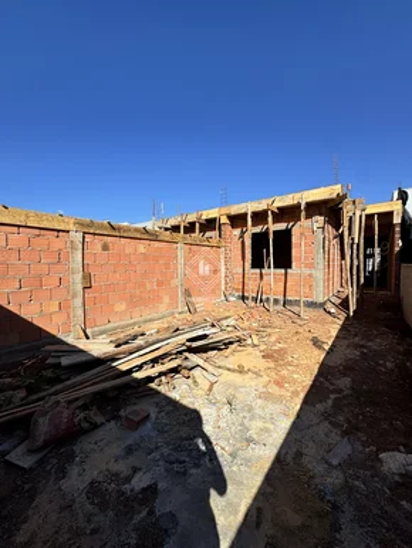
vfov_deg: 102.0
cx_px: 206
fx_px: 222
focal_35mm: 14
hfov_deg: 85.7
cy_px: 274
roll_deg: +0.5
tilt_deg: -1.7
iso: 50
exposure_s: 1/2985
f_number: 2.2
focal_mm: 2.22
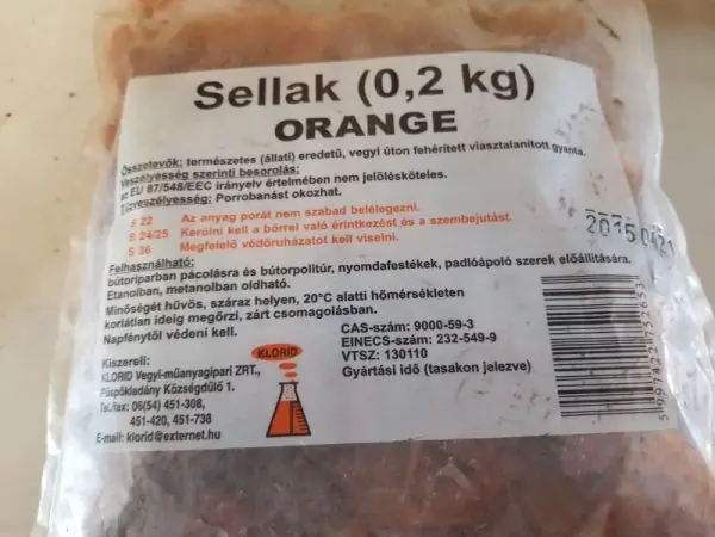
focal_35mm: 26
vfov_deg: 53.1
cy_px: 268
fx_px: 537
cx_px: 358
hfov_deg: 67.3
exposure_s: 1/14
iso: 250
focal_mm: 4.2
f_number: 1.7
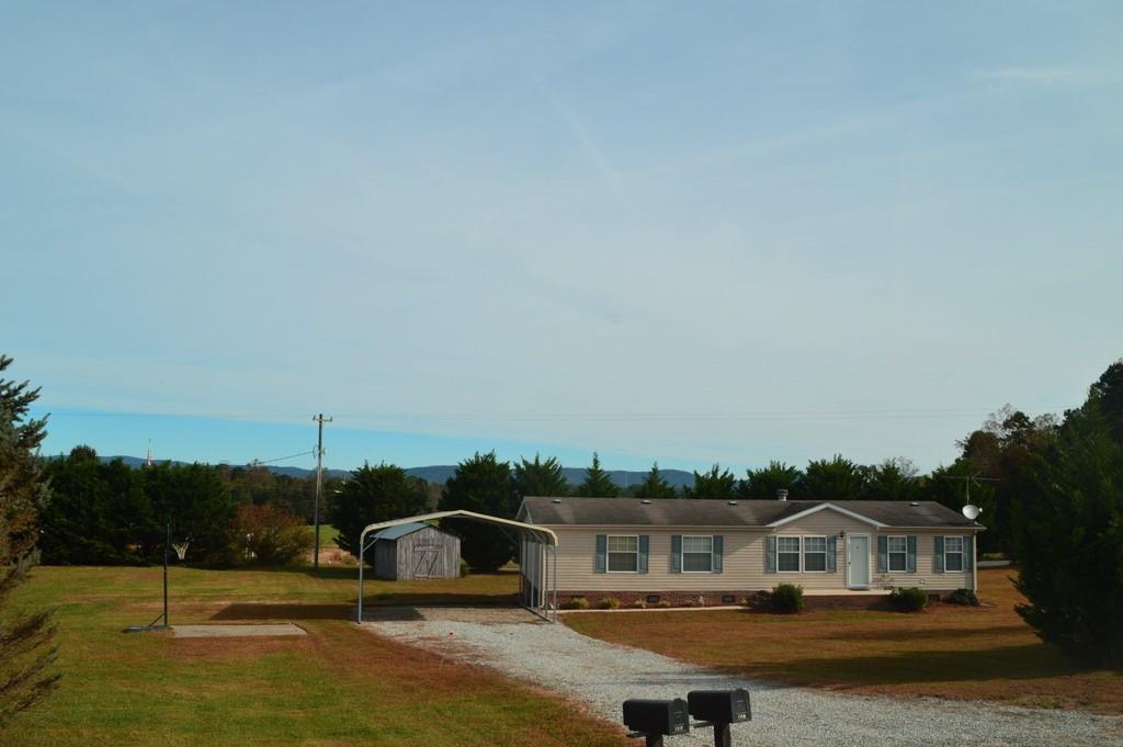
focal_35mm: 33
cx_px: 562
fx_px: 1029
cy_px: 374
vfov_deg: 39.9
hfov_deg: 57.3
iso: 400
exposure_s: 1/200
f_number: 10
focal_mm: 22
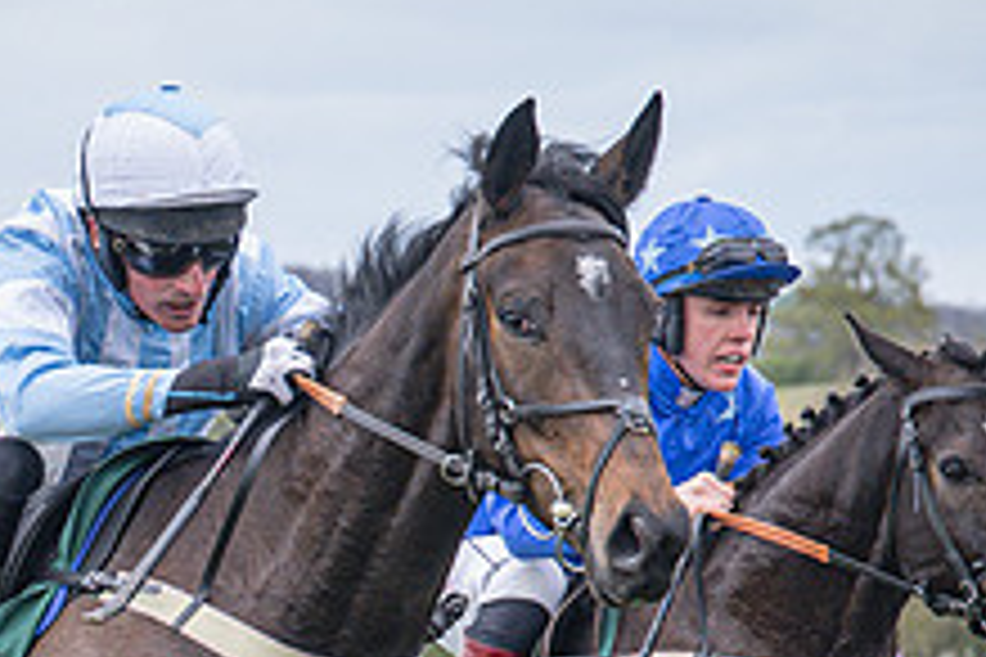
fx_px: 9394
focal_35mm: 343
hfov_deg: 6.0
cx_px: 314
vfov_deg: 4.0
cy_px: 859
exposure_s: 1/1600
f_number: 4
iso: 500
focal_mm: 70
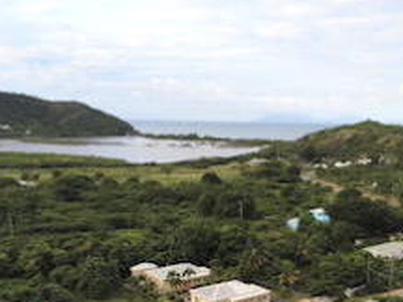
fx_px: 524
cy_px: 268
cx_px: 315
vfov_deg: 30.8
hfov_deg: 40.5
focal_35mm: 45
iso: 187
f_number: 2.4
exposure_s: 1/480
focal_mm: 4
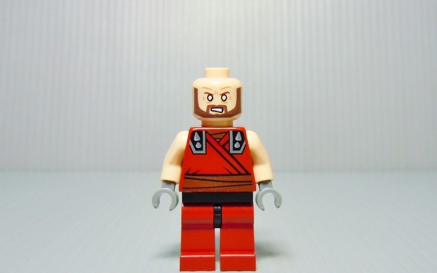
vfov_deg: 39.4
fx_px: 381
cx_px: 218
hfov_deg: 59.7
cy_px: 152
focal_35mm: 32
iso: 200
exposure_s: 1/25
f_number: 3.5
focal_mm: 5.4
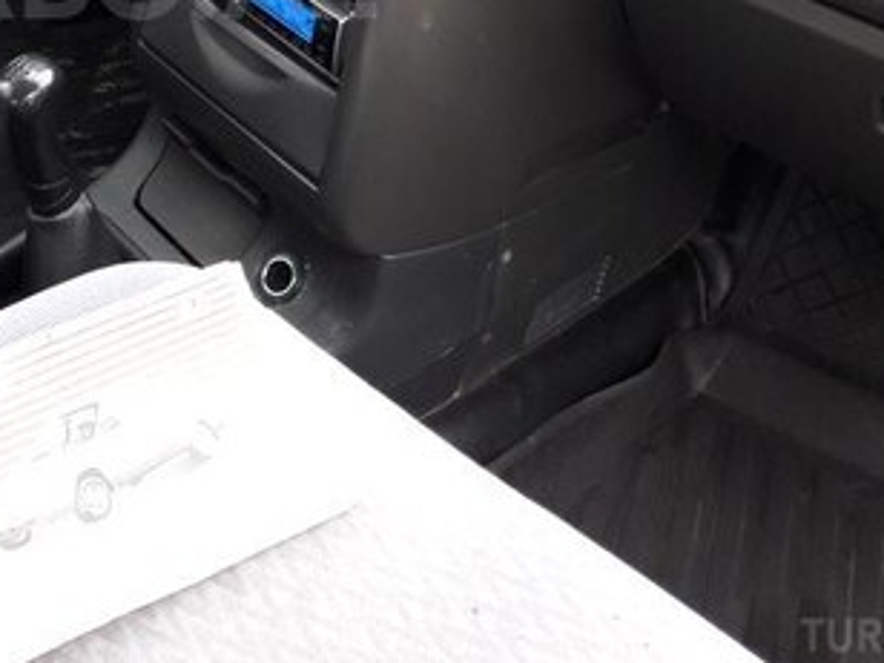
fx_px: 1532
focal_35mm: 60
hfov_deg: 30.7
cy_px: -24
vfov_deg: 23.2
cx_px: 83
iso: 125
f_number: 1.9
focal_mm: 3.7
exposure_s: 1/33
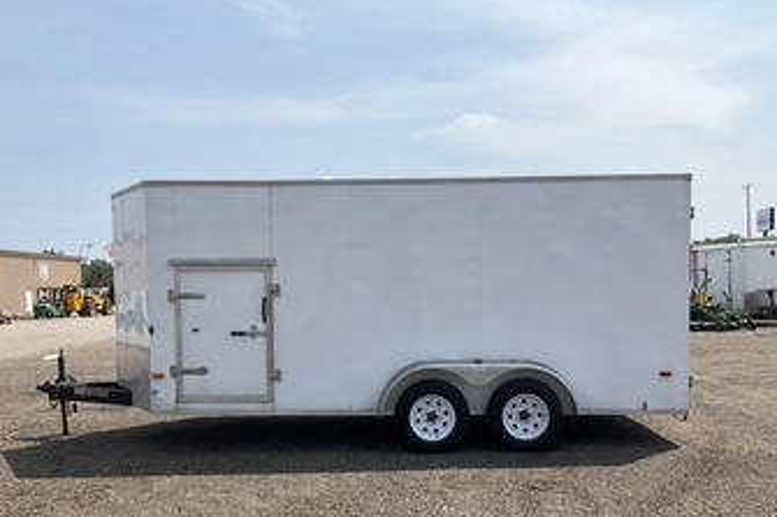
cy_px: 327
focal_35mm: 36
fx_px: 777
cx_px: 371
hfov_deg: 53.1
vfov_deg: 36.6
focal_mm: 3
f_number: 1.8
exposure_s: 1/2959
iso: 25
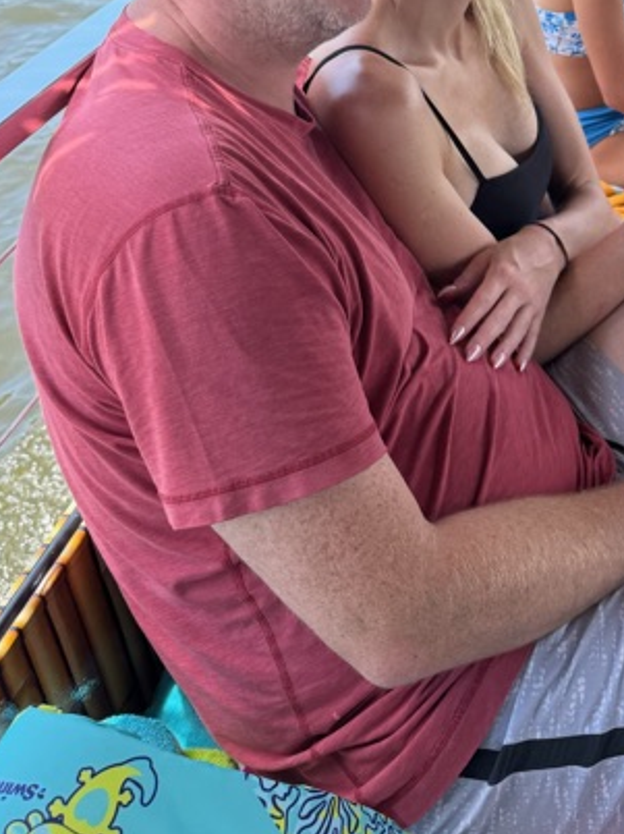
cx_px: 528
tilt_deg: -23.0
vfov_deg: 36.2
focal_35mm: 49
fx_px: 1179
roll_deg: +5.1
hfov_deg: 28.8
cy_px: 62
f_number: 1.78
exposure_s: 1/1032
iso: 100
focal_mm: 6.76
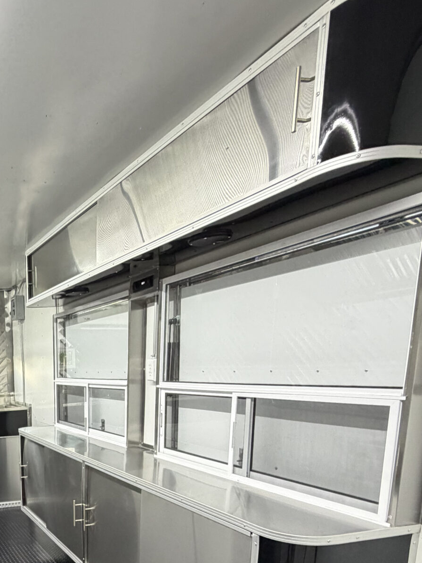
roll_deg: +3.7
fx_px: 488
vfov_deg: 55.0
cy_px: 465
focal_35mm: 30
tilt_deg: -8.8
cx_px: -26
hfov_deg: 39.5
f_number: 2.2
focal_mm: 2.22
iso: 320
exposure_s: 1/60
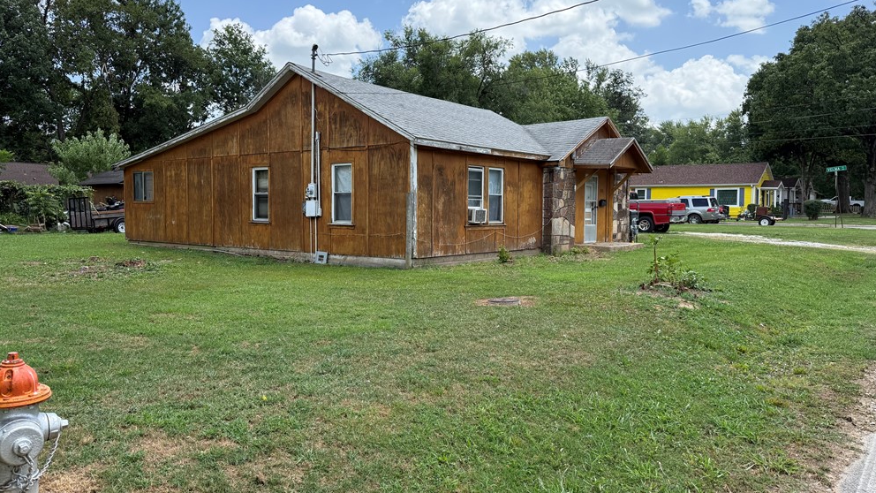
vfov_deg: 42.9
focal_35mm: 27
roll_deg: -0.9
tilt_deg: -2.8
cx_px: 436
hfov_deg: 69.9
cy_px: 239
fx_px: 627
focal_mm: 6.76
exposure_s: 1/2611
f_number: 1.78
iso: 100
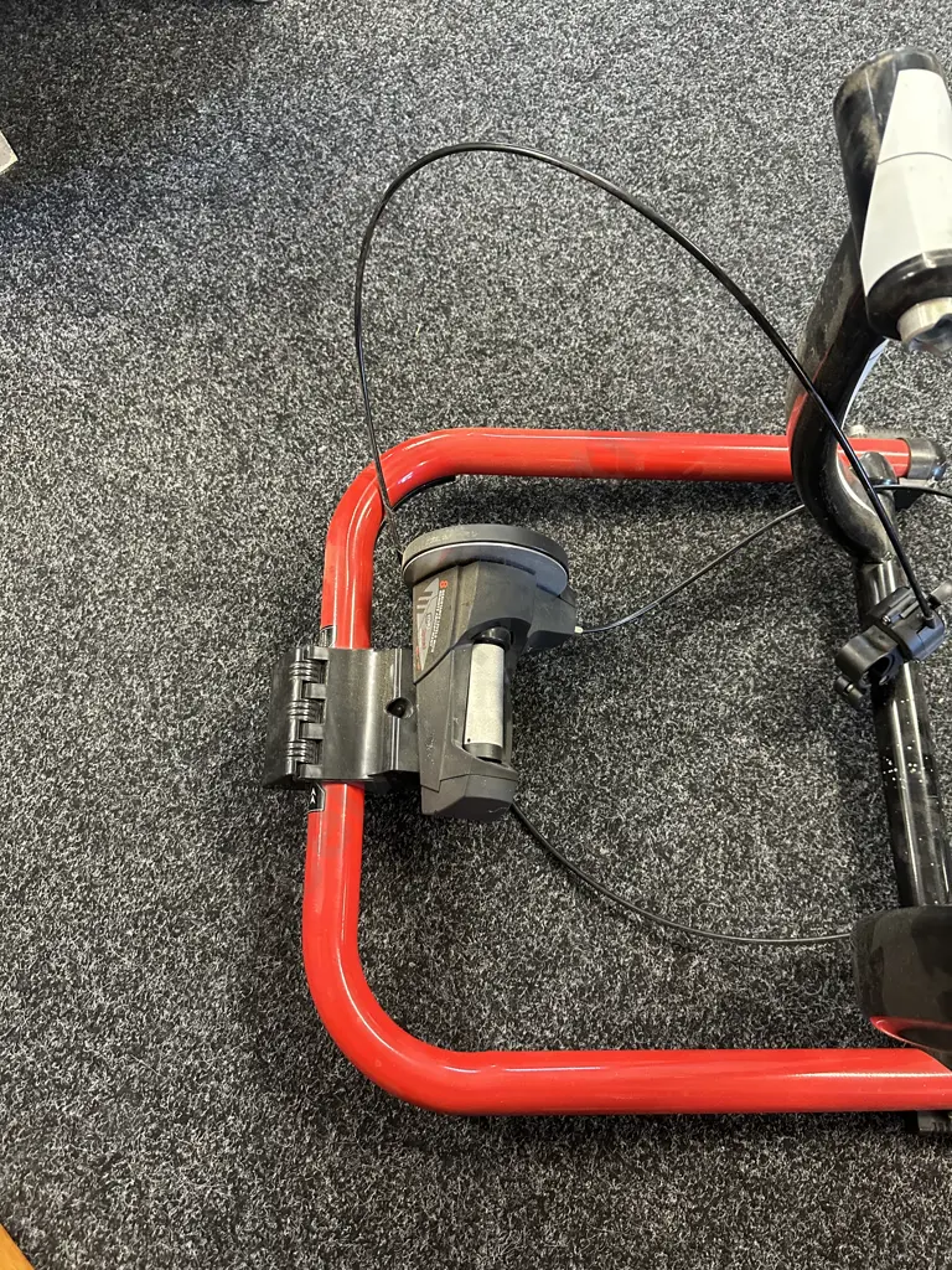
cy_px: 635
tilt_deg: -70.3
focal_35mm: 24
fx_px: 880
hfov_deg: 56.8
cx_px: 476
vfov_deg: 71.6
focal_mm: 6.86
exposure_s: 1/50
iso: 800
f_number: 1.78
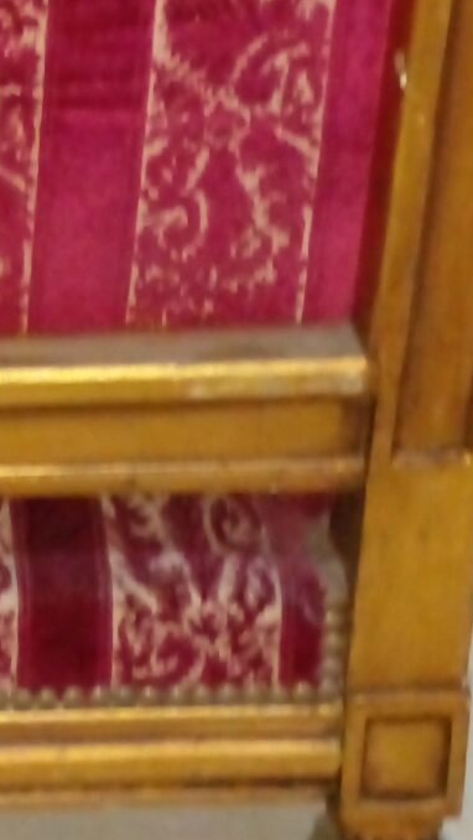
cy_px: 9
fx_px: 2472
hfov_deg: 10.6
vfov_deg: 18.8
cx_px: -207
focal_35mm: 111
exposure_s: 1/25
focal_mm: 3.6
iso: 500
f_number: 1.9
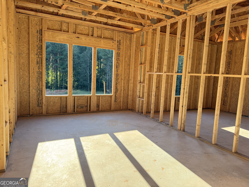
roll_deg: -2.7
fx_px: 173
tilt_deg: -5.3
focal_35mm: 24
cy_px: 94
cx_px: 124
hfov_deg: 71.6
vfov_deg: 56.8
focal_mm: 6.76
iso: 100
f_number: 1.78
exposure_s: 1/289
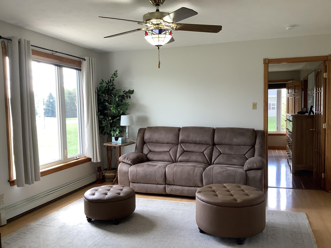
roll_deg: +1.0
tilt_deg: -4.5
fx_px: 296
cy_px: 124
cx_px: 166
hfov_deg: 58.4
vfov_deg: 45.4
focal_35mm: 31
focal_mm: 3.3
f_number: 2.4
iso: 64
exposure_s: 1/120
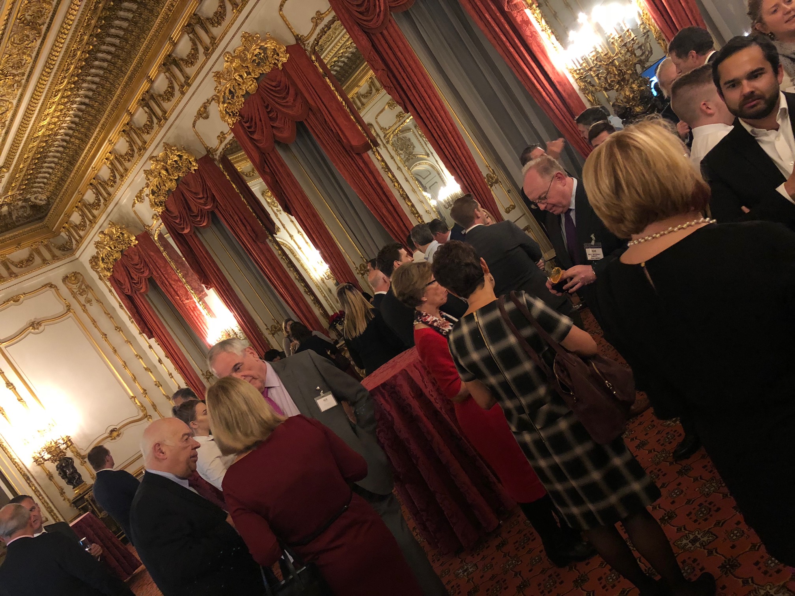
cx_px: 398
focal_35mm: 28
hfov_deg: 63.4
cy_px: 298
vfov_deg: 49.7
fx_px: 643
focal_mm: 4
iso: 100
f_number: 1.8
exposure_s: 1/9
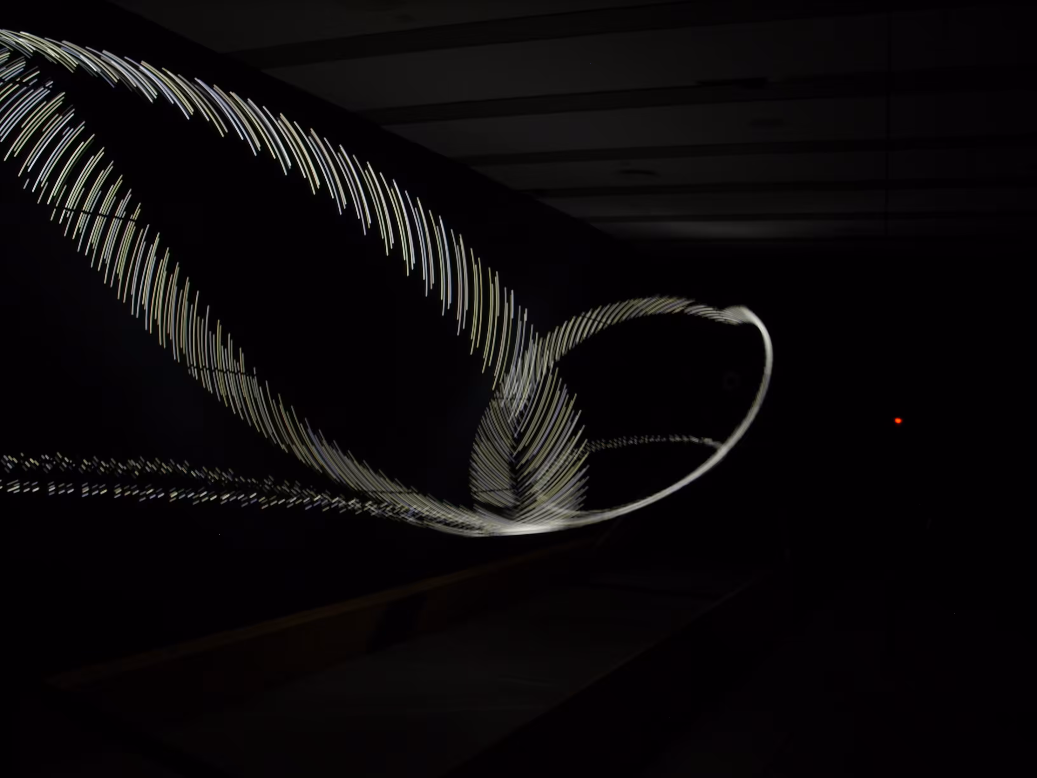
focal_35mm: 38
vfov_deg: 37.7
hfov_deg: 49.0
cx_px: 518
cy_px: 389
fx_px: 1138
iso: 50
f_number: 3.7
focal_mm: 7.8
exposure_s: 1/2
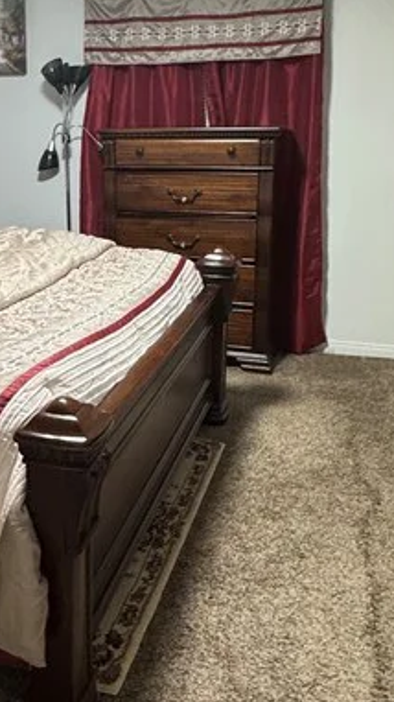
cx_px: 68
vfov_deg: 49.2
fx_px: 762
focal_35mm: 41
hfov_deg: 28.3
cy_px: 289
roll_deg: +1.5
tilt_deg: -12.6
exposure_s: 1/60
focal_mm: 2.22
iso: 400
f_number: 2.2
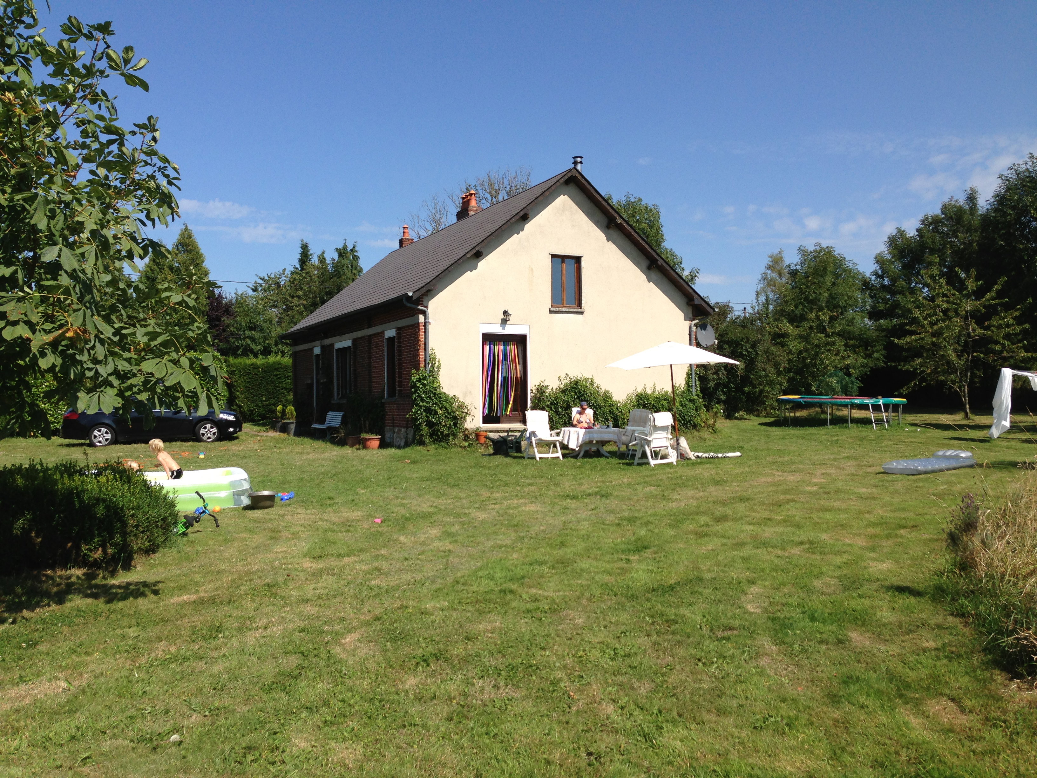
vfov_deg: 42.9
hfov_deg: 55.4
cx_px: 518
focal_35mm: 33
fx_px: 989
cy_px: 389
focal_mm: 4.13
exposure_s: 1/1642
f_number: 2.4
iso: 50
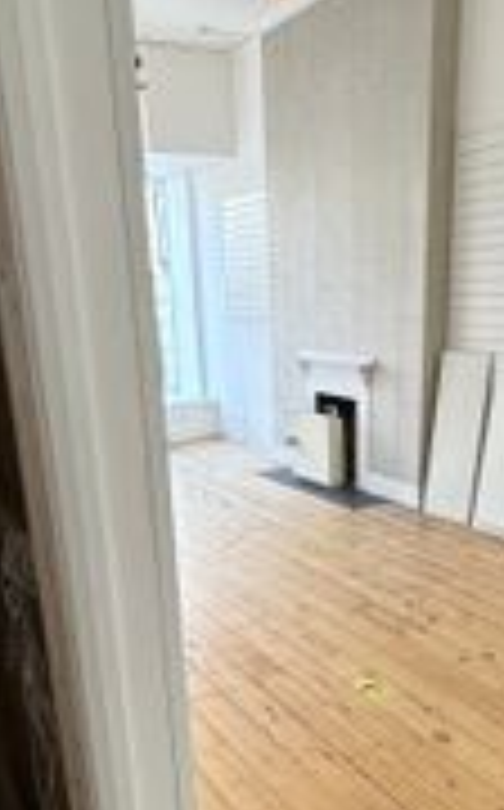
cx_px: 279
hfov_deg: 38.2
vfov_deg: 57.3
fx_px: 728
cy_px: 518
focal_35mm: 33
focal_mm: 2.22
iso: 100
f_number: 2.2
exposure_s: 1/99
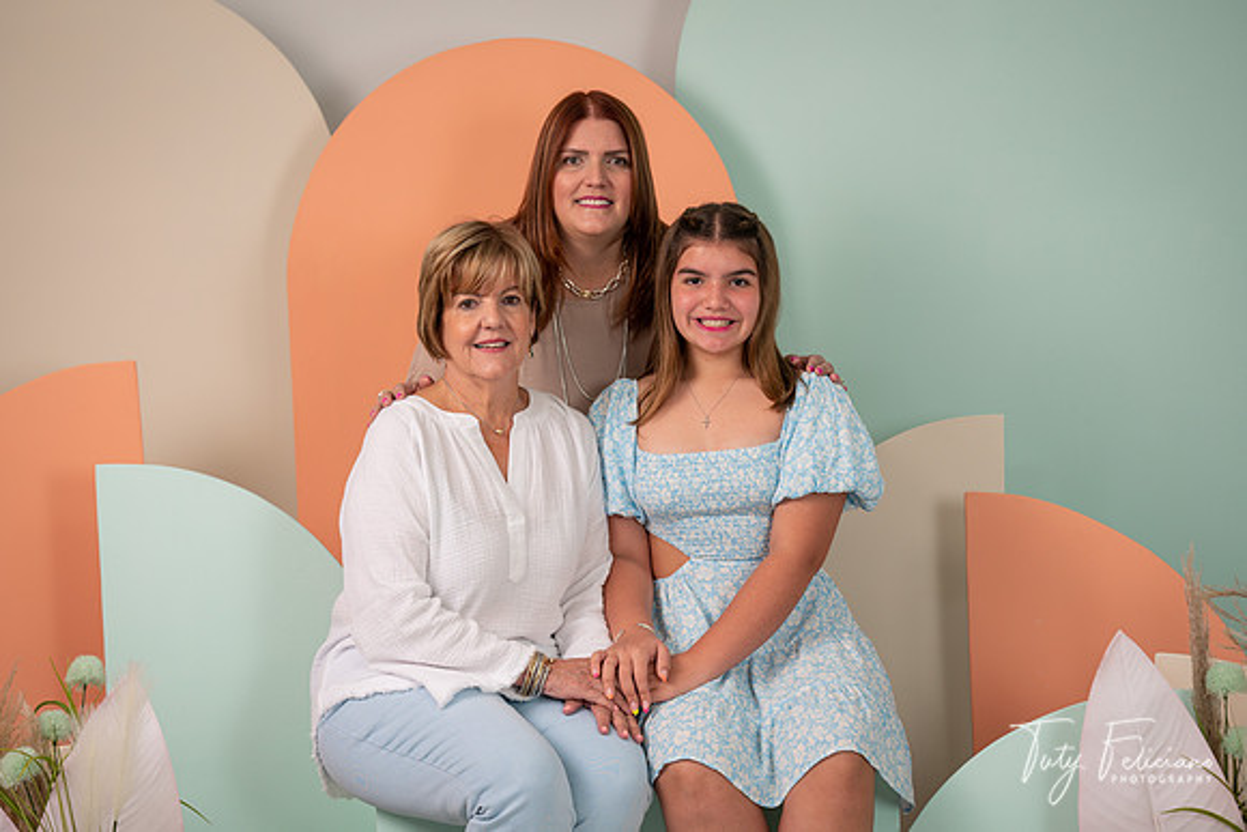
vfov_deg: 27.4
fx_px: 1706
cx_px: 624
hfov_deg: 40.2
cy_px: 416
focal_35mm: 49
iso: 160
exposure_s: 1/100
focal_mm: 47
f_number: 4
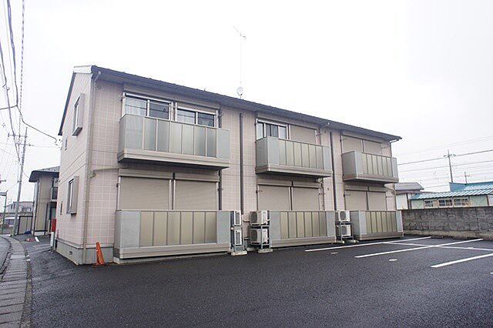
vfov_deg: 53.1
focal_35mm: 24
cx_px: 246
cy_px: 164
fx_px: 328
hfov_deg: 73.8
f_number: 5.6
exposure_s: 1/100
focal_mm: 16
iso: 200
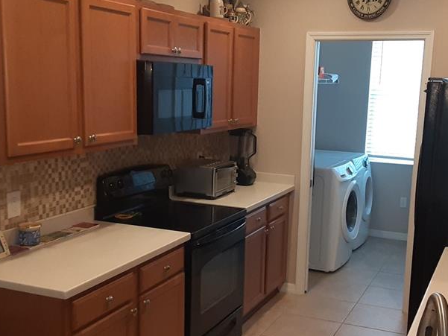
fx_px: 595
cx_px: 252
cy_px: 189
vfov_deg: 31.5
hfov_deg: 41.2
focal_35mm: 46
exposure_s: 1/60
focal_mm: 2.91
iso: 160
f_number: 1.9
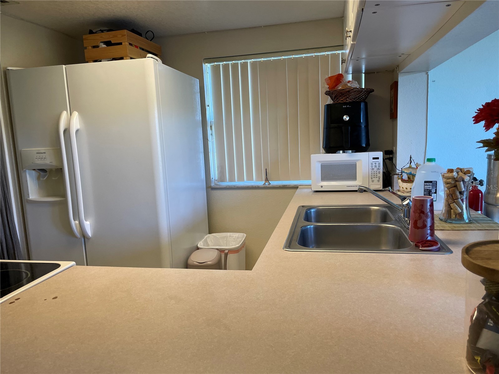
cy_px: 187
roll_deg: +3.1
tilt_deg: -8.9
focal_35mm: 26
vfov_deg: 53.1
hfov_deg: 67.3
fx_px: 375
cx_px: 250
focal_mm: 4.2
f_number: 1.6
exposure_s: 1/120
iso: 100
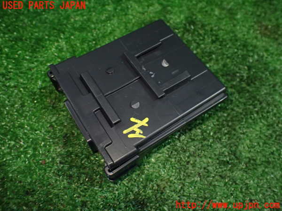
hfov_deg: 60.0
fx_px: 244
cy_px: 106
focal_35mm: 30
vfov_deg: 46.8
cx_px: 141
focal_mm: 5.4
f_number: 2.3
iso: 640
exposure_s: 1/125
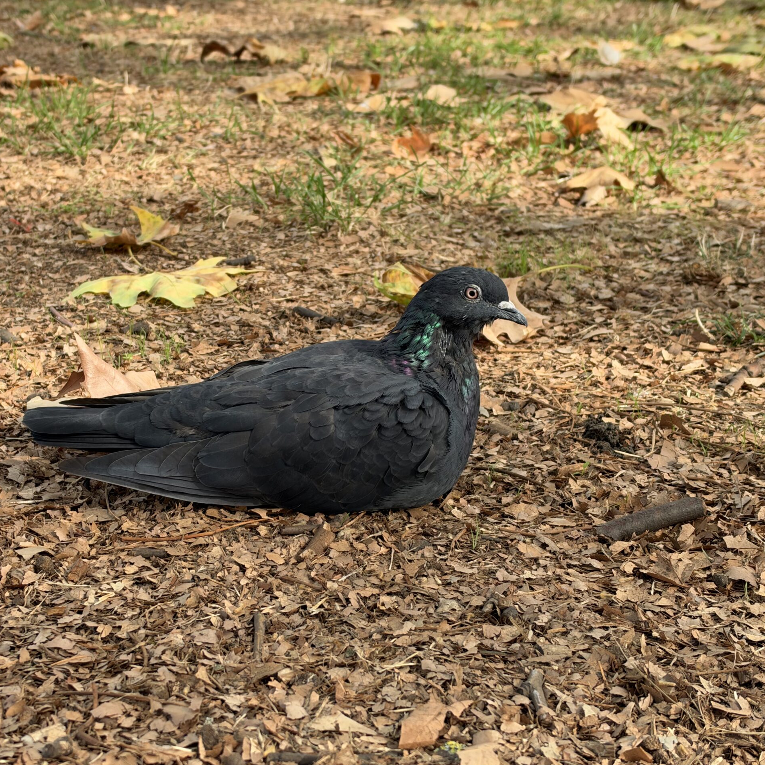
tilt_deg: -19.1
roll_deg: +1.4
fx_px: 1425
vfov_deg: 30.0
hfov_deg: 29.9
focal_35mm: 57
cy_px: 385
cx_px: 278
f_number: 1.8
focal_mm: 6.93
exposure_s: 1/485
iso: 64
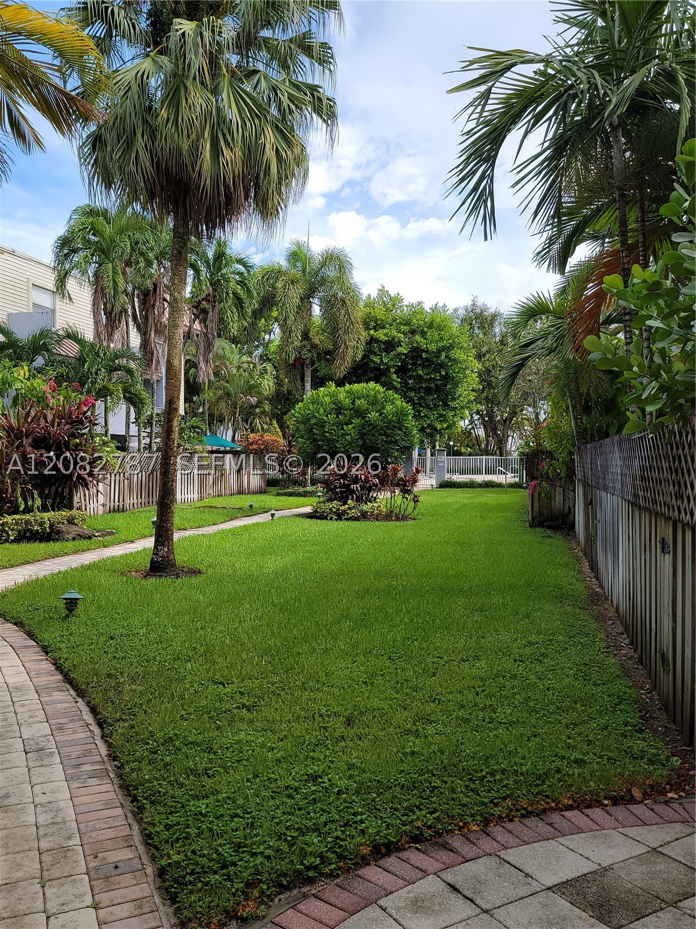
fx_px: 643
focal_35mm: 24
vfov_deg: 71.6
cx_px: 348
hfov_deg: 56.8
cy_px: 464
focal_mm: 6.7
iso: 16
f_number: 1.8
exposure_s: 1/426
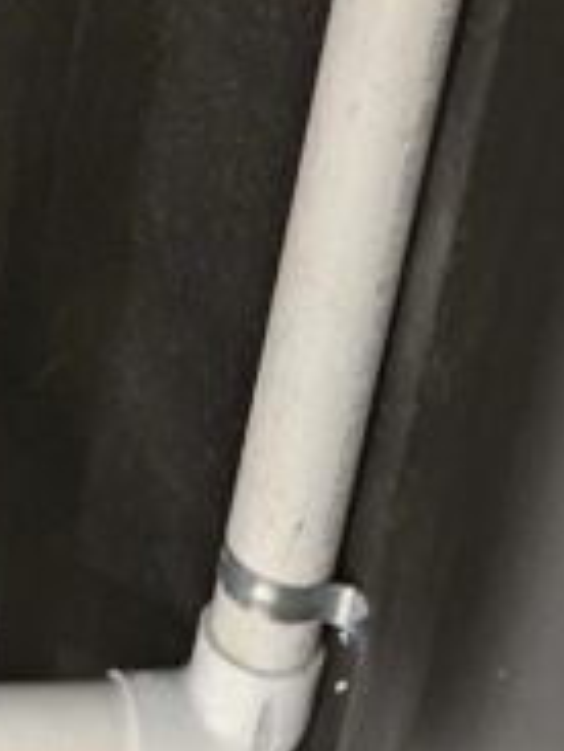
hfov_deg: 10.6
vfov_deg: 14.8
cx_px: -580
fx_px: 2781
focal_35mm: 128
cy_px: -184
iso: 2500
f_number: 1.8
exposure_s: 1/15
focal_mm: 5.4
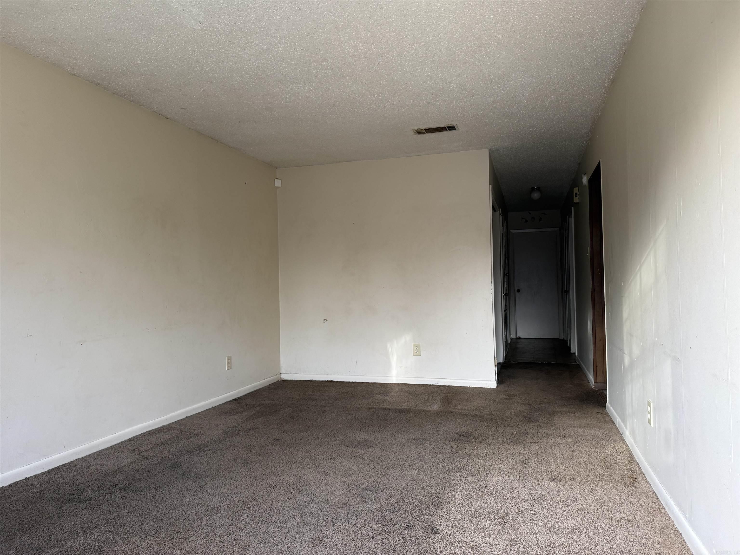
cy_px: 278
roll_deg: +0.8
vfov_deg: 56.8
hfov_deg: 71.6
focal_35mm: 24
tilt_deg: +2.2
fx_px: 513
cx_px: 370
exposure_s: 1/121
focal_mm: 6.76
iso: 200
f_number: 1.78
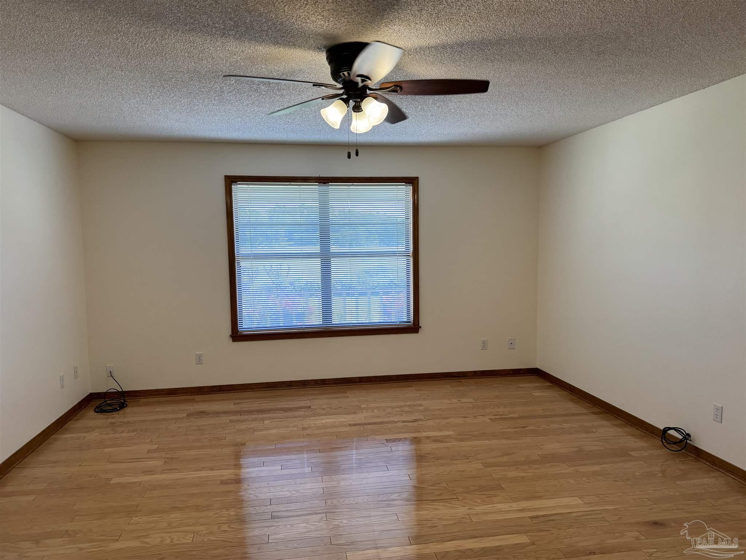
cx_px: 373
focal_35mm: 24
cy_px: 280
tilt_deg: -5.4
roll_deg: +1.5
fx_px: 517
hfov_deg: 71.6
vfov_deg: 56.8
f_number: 1.78
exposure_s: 1/120
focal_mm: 6.86
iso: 80
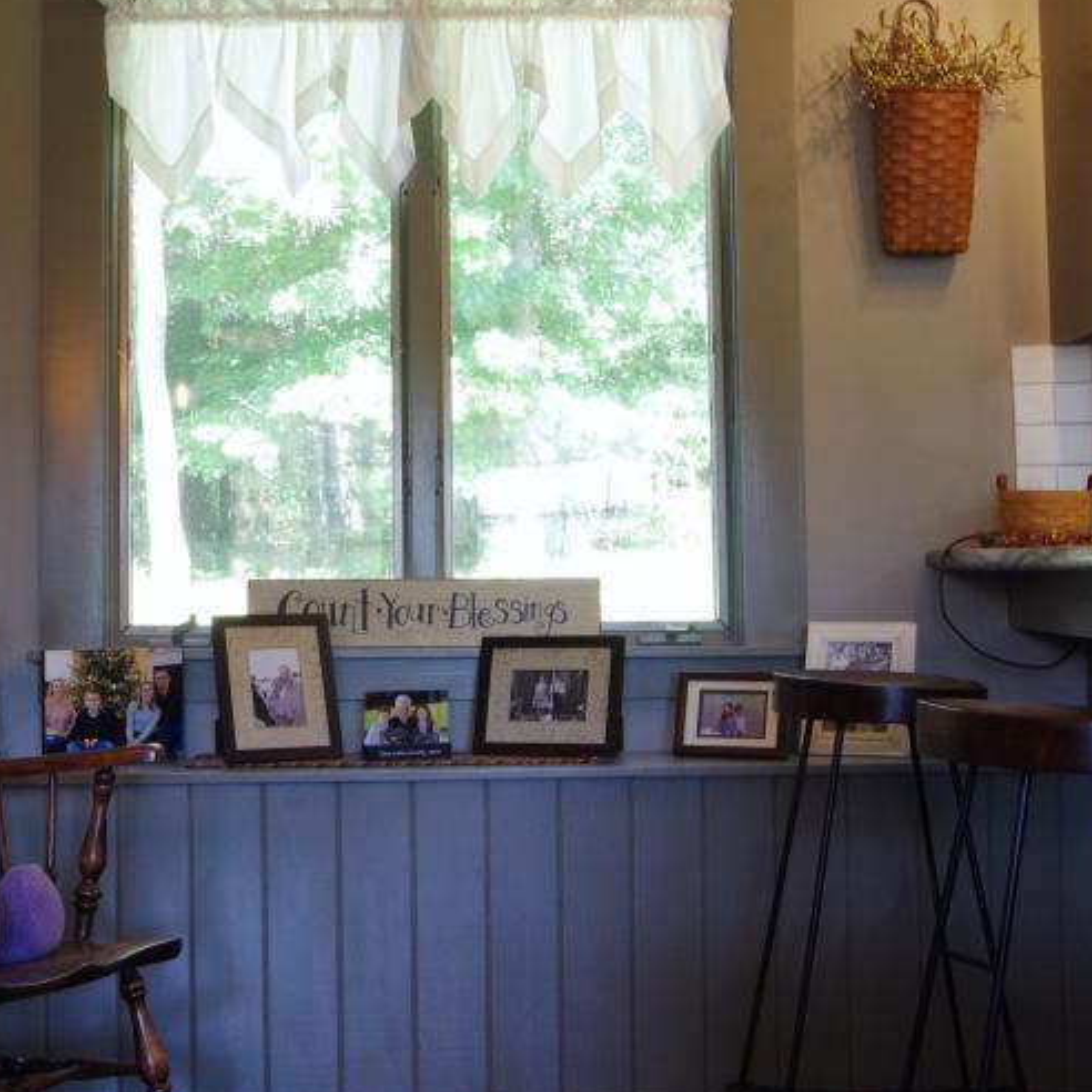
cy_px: 473
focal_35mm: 56
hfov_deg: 30.4
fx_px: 1999
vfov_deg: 30.5
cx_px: 408
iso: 1000
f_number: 10
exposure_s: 1/15
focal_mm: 24
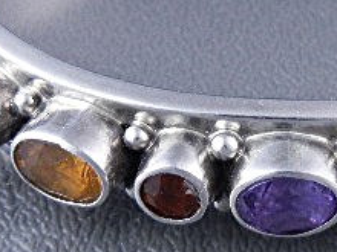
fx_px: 1674
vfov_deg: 8.6
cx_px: 251
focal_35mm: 172
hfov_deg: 11.5
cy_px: 72
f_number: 4
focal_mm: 10.6
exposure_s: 1/30.8
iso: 400
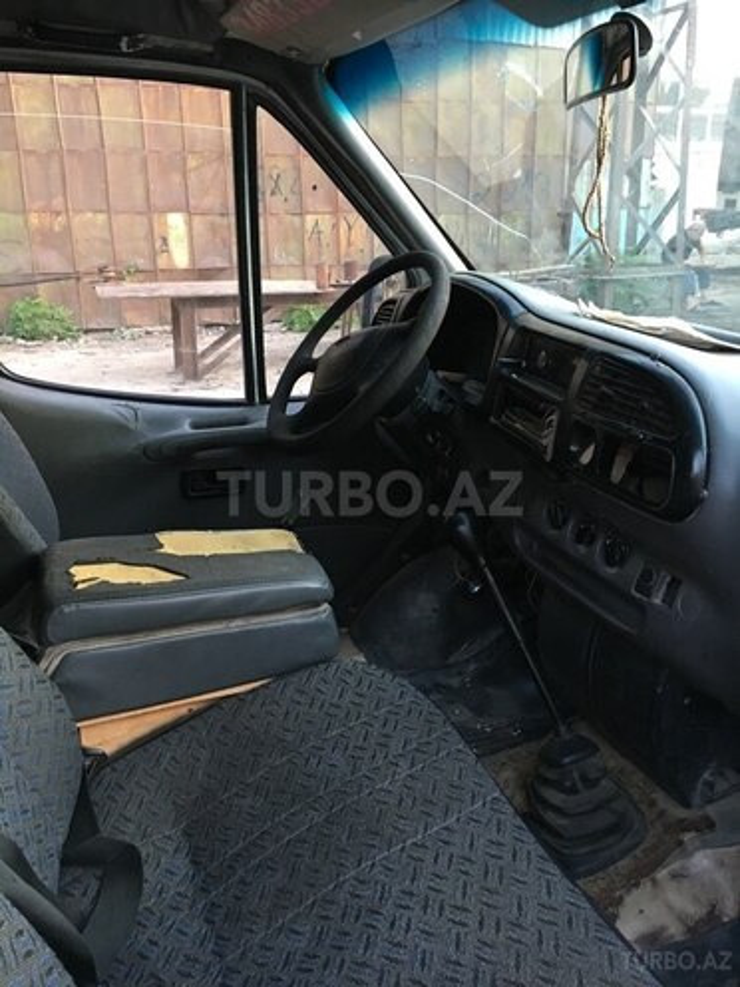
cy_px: 494
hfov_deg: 48.2
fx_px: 827
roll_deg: +0.3
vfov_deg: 61.7
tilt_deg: -16.8
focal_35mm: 29
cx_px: 370
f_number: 2.2
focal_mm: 4.15
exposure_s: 1/33
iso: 160
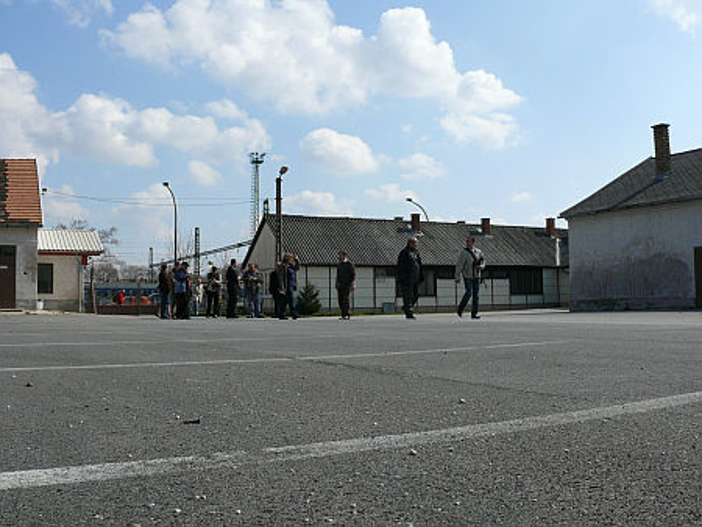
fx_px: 710
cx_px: 351
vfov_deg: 40.7
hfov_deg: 52.6
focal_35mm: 35
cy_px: 264
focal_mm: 7.4
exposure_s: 1/500
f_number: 7.1
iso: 100
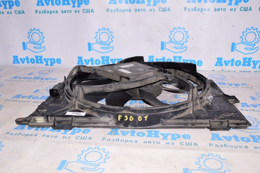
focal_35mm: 34
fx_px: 249
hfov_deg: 55.1
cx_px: 130
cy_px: 86
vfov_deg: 38.3
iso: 1600
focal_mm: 23
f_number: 8
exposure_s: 1/200
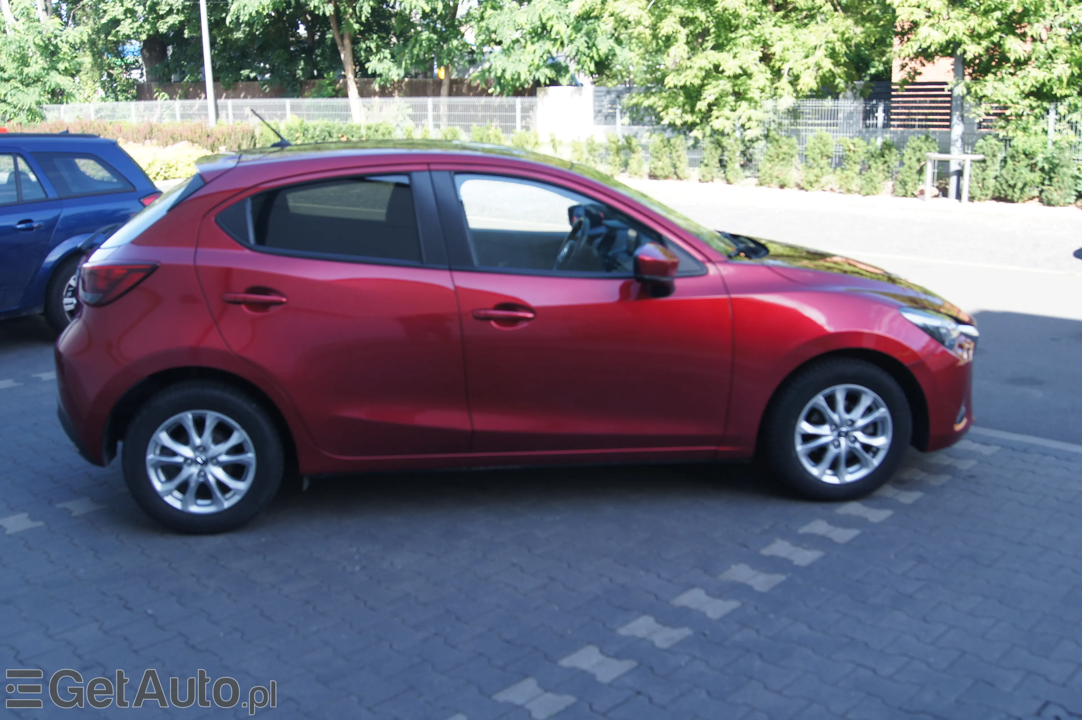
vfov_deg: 36.8
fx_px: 1081
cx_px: 541
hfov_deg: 53.2
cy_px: 360
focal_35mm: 36
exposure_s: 1/60
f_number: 5.6
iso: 100
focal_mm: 24
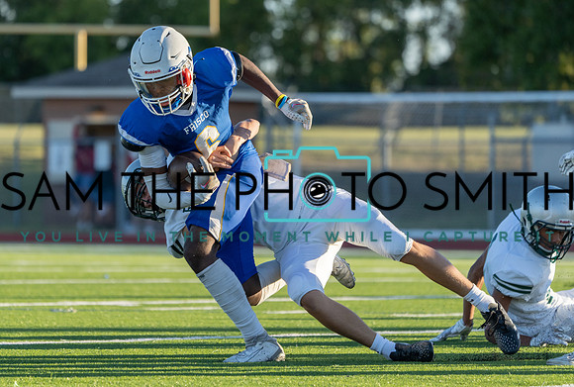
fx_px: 5021
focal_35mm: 314
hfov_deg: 6.5
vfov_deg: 4.4
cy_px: 181
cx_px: 250
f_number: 5.6
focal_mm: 279
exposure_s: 1/1250
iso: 500
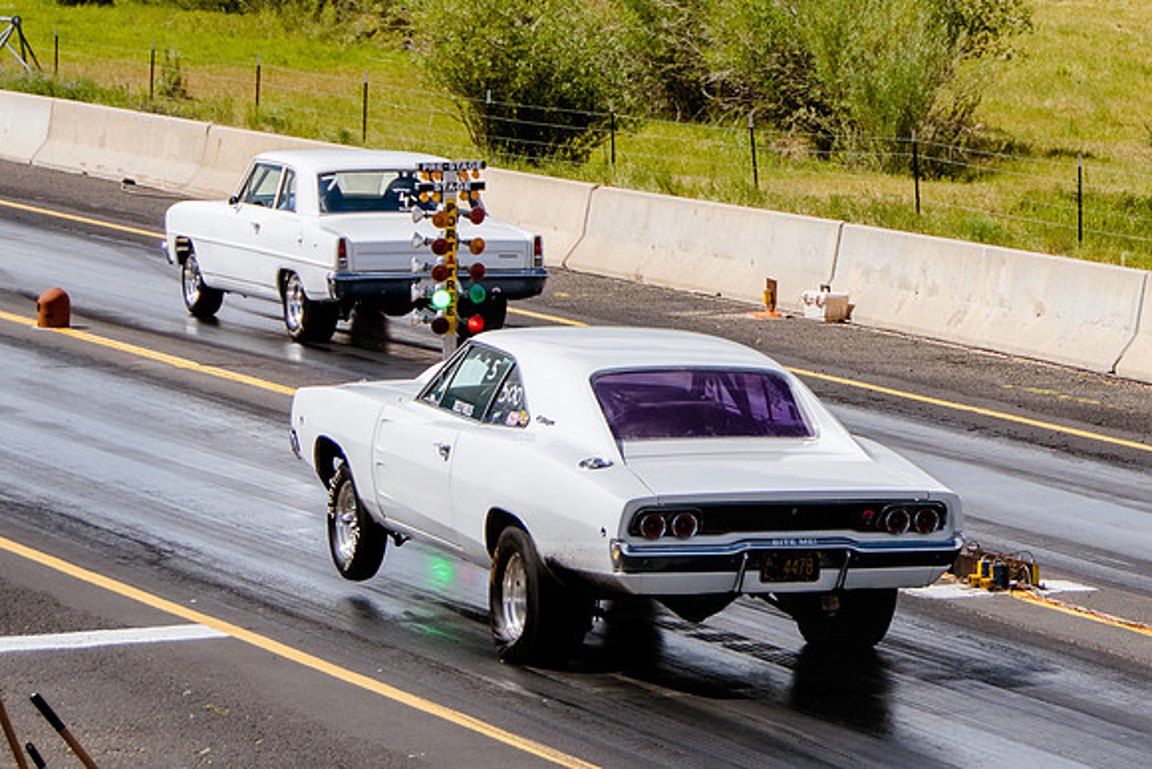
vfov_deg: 7.6
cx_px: 1070
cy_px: 86
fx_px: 5797
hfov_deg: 11.3
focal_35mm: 181
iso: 250
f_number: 6.3
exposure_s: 1/1250
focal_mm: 65
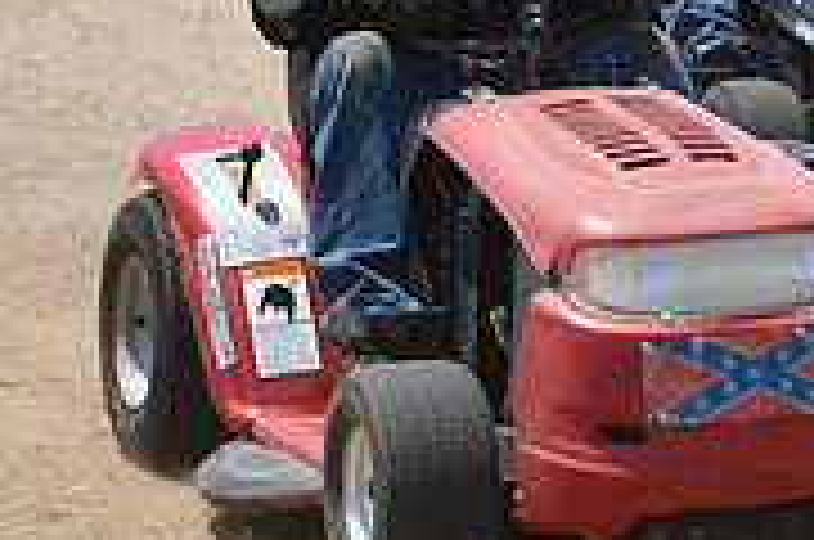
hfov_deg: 8.4
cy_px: -119
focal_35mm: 241
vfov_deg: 5.7
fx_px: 5440
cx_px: 1052
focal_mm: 50
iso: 100
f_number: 9
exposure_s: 1/320
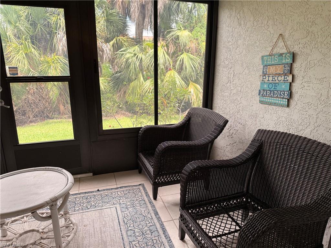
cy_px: 124
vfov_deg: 56.8
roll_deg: +0.2
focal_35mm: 24
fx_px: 229
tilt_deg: -13.4
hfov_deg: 71.6
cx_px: 166
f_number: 1.78
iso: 160
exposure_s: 1/121
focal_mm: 6.76
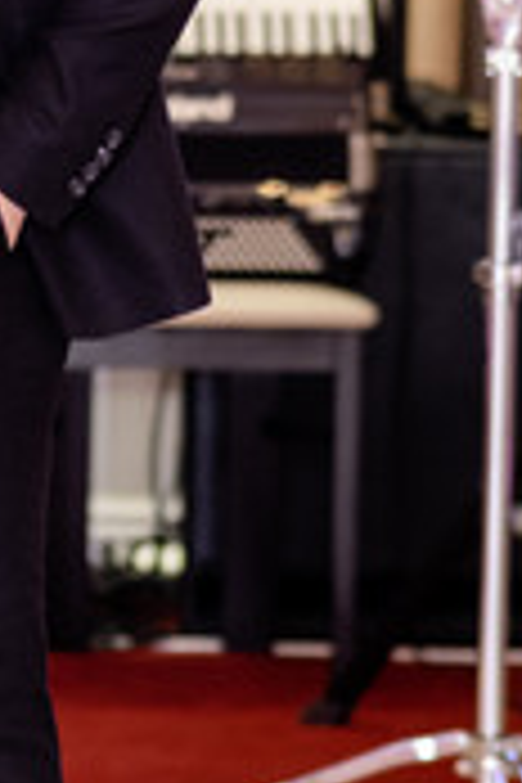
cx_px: -236
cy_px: 148
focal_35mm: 470
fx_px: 10222
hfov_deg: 2.9
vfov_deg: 4.4
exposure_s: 1/200
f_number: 2
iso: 1000
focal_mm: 85
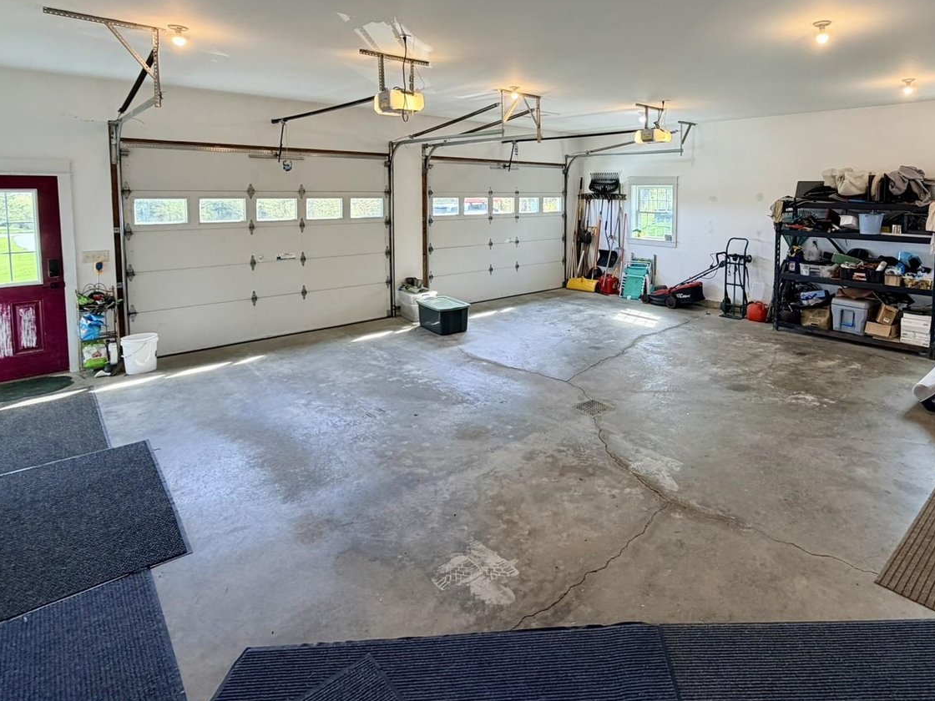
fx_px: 540
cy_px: 229
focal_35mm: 20
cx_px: 584
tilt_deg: -3.4
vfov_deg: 64.1
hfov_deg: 80.2
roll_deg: -0.2
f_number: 2.2
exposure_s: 1/120
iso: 160
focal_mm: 2.22
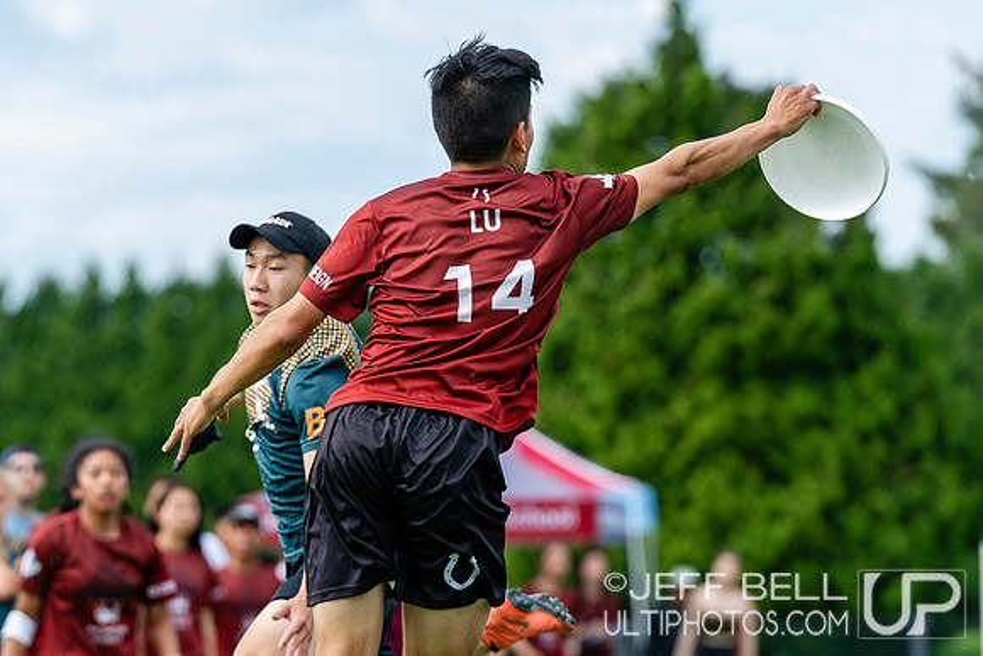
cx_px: 412
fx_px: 8688
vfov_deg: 4.3
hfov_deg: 6.5
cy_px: 353
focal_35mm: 318
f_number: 4
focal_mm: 195
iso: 200
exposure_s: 1/1600
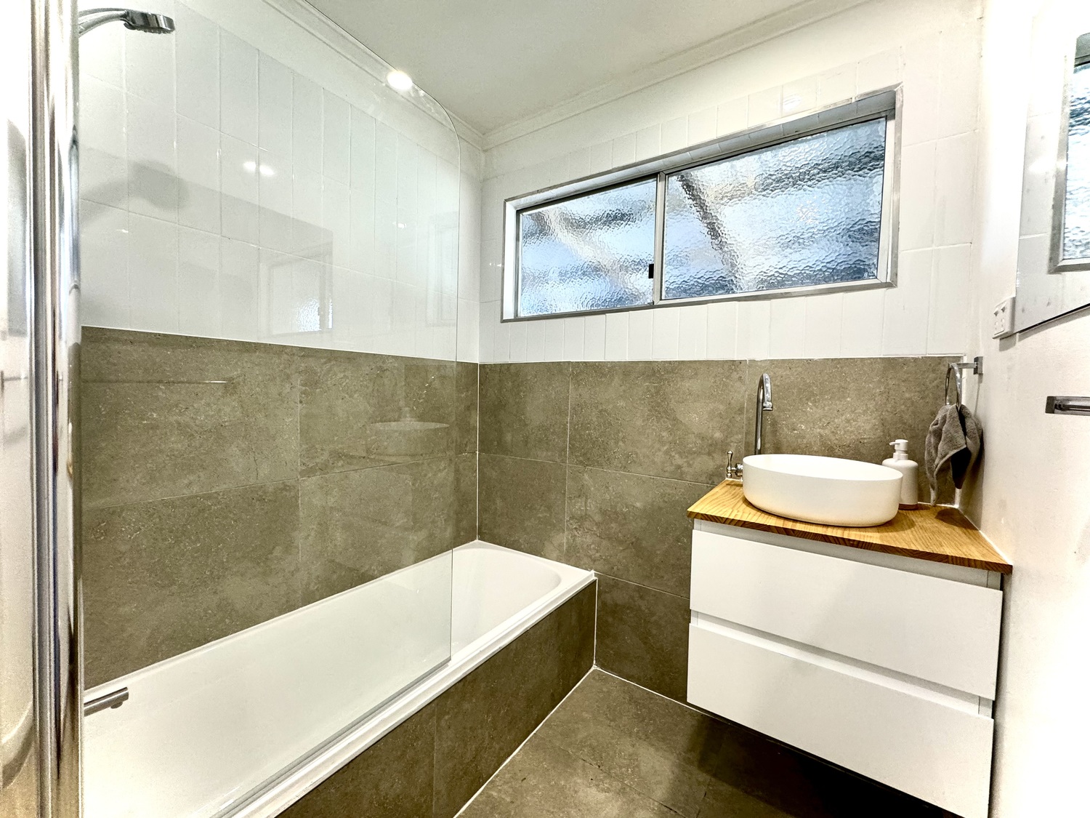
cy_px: 409
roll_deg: -1.8
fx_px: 441
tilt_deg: -2.6
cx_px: 545
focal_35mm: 14
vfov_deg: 85.7
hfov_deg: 102.1
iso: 200
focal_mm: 2.22
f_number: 2.2
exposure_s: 1/100
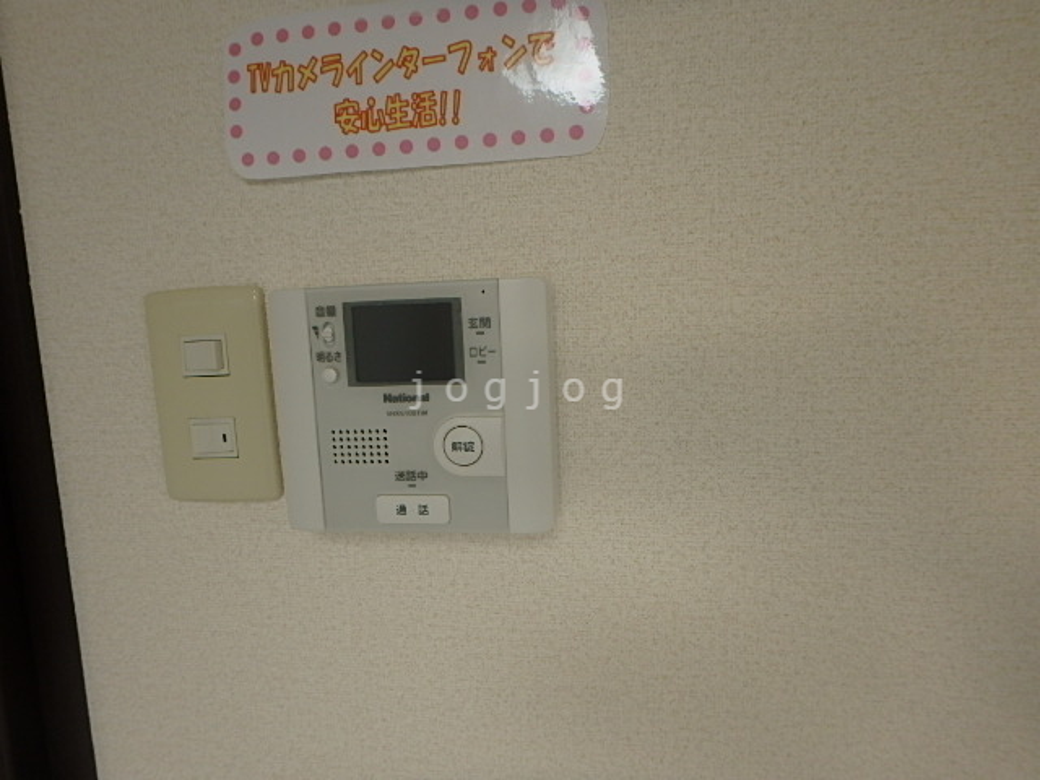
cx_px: 520
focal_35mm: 21
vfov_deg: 63.4
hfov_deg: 79.0
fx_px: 631
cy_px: 390
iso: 200
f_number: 3.5
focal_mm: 3.7
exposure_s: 1/50
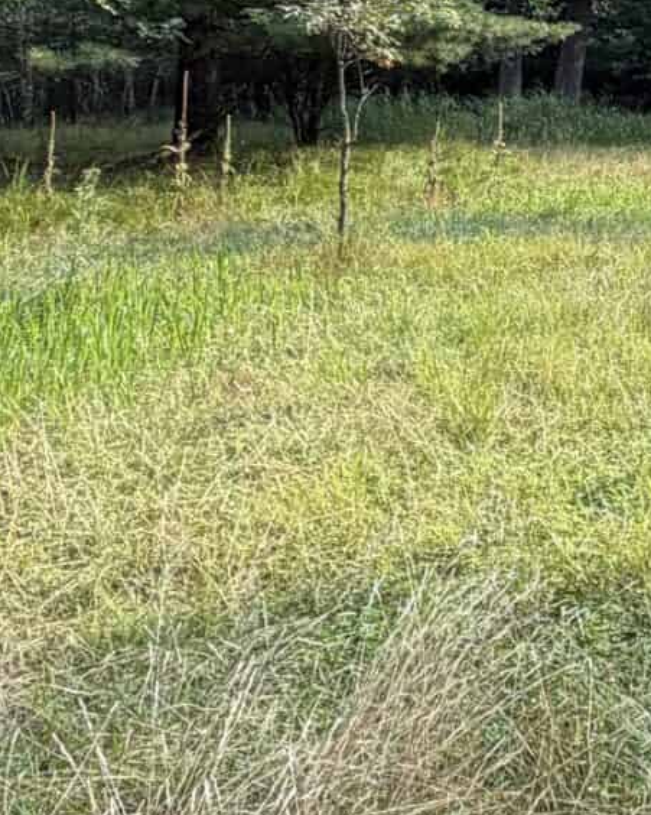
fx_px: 1494
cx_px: 1175
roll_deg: +0.0
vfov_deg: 29.6
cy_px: 129
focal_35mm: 62
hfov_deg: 18.9
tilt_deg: -1.8
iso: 50
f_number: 2.2
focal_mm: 2.22
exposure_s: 1/316
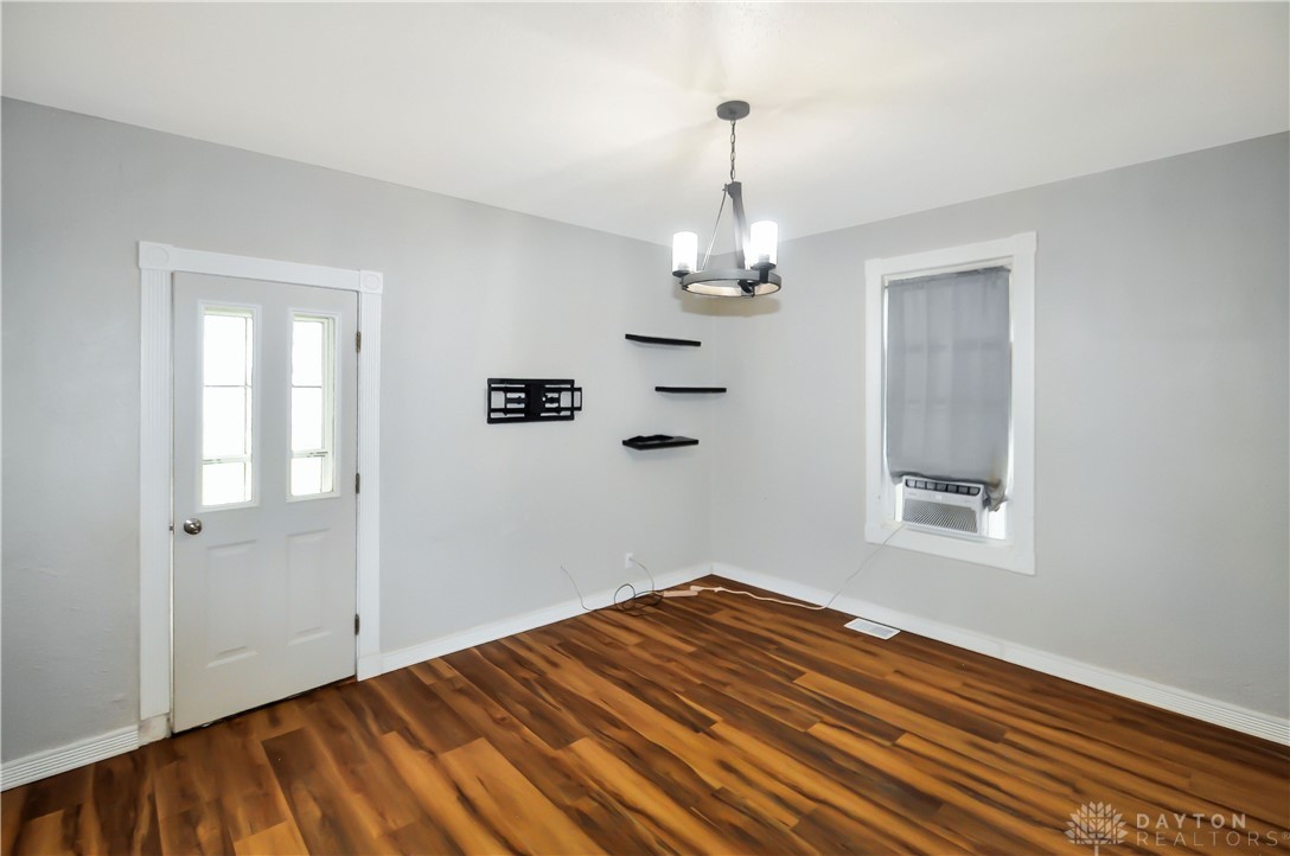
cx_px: 645
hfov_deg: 100.5
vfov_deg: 77.1
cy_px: 428
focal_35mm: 15
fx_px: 537
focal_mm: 10
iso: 640
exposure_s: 1/60
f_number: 4
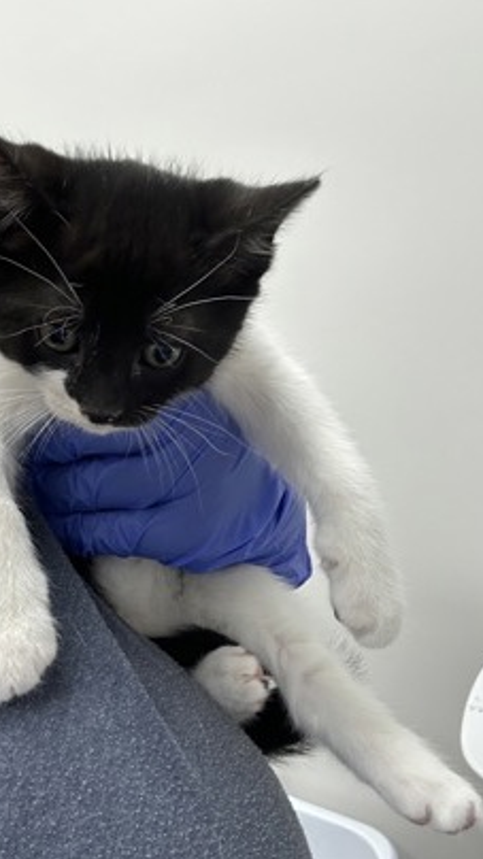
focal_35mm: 34
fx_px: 775
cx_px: 180
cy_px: 432
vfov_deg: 58.0
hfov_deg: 34.4
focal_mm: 2.69
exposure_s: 1/60
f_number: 1.9
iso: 80
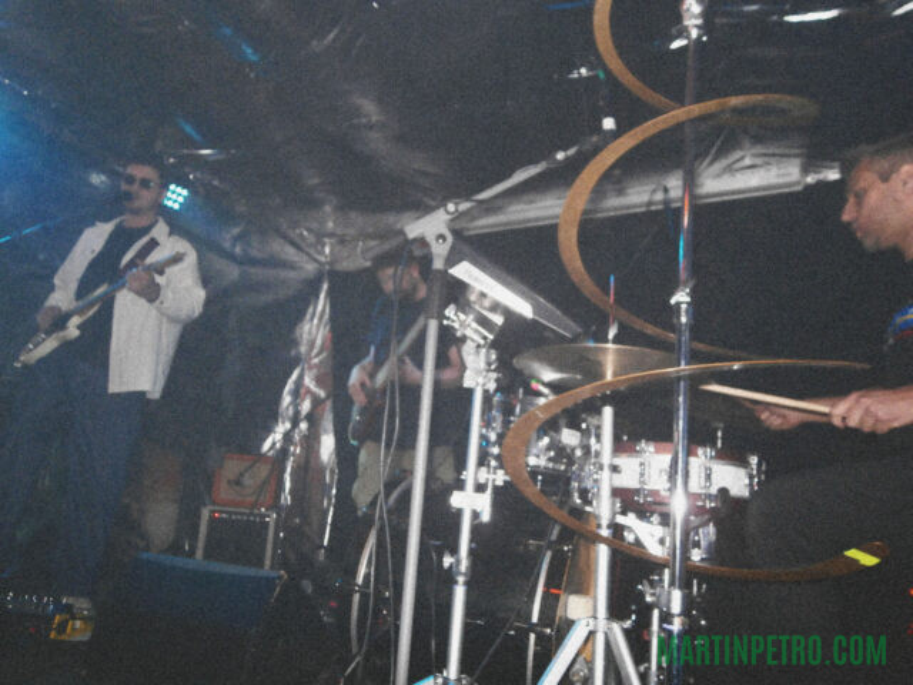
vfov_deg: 53.1
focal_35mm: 26
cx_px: 456
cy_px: 342
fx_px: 686
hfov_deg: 67.3
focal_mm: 4.7
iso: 200
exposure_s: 1/30
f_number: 2.8
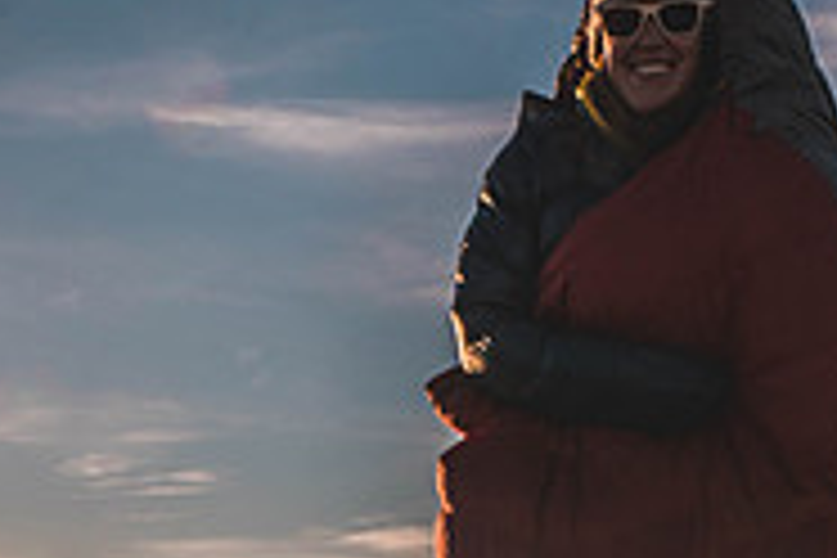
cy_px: 565
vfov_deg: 17.7
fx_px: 1744
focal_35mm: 75
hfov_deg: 26.9
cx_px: 333
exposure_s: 1/160
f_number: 14
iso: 100
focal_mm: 24
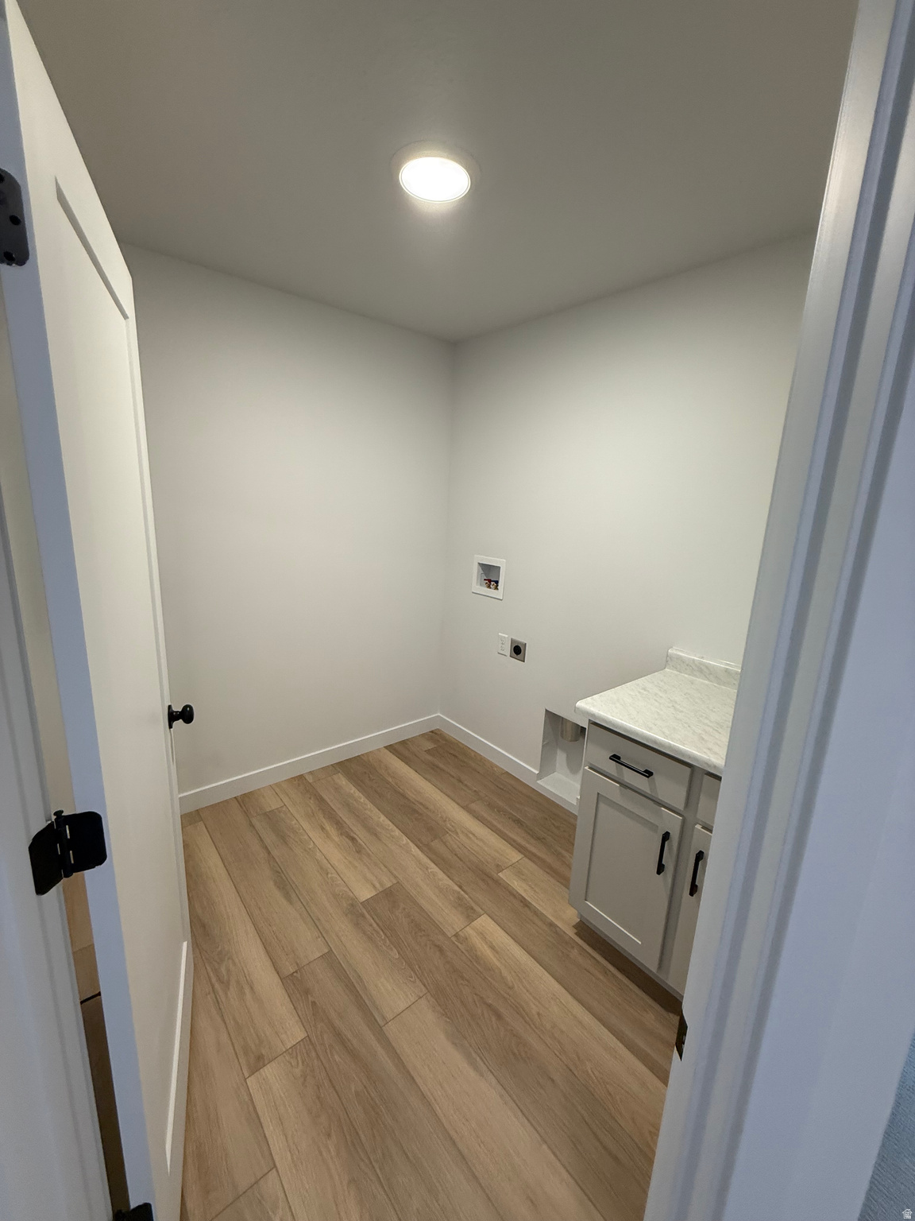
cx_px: 458
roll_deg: -2.3
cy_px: 610
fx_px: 493
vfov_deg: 102.1
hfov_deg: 85.7
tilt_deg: -10.0
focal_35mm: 14
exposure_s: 1/120
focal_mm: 2.22
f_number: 2.2
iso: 160
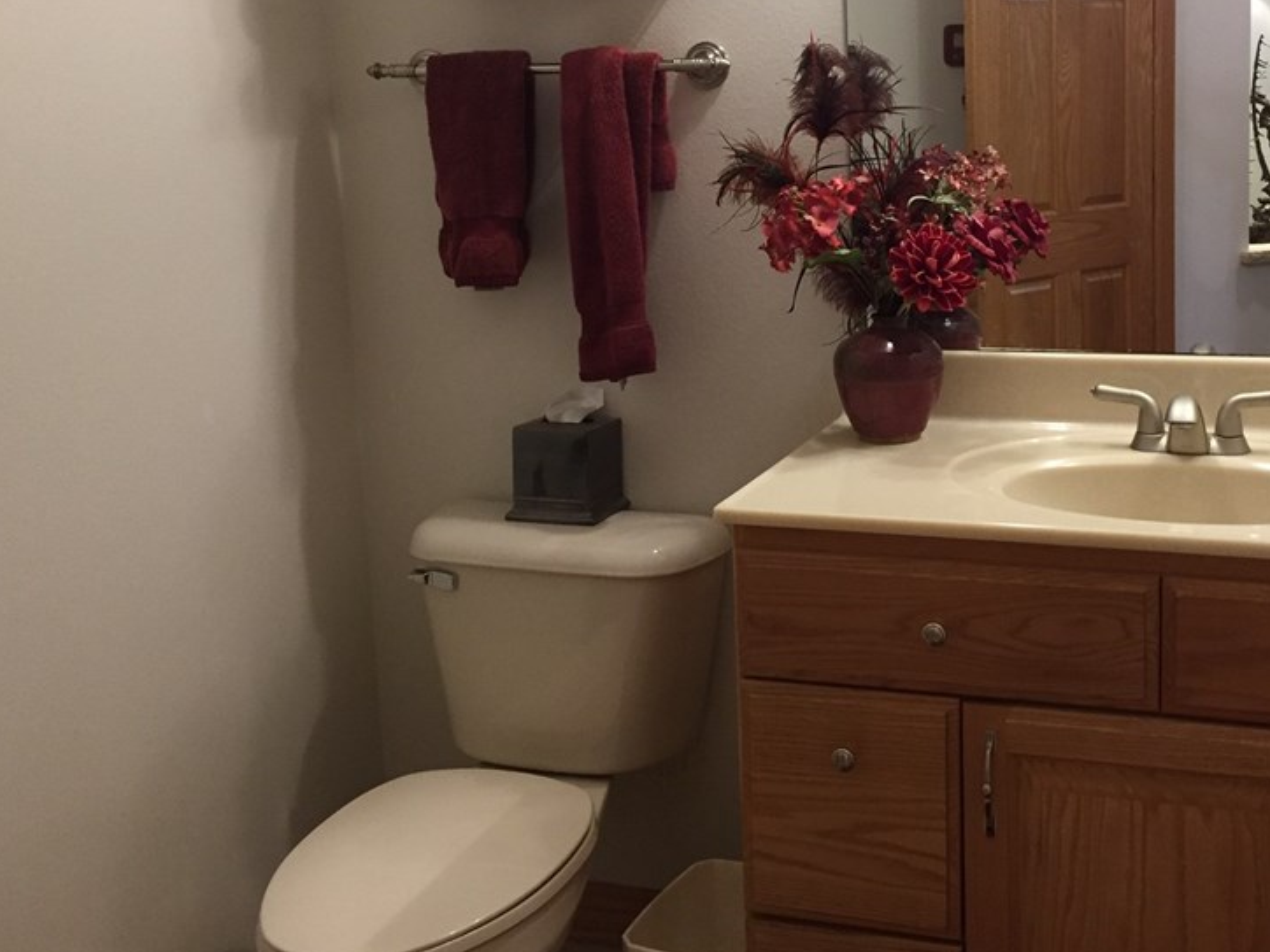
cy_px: 319
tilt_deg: -8.4
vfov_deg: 34.8
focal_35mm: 41
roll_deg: +0.1
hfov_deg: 45.2
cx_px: 831
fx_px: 1504
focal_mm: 4.15
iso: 125
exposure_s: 1/30
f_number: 2.2
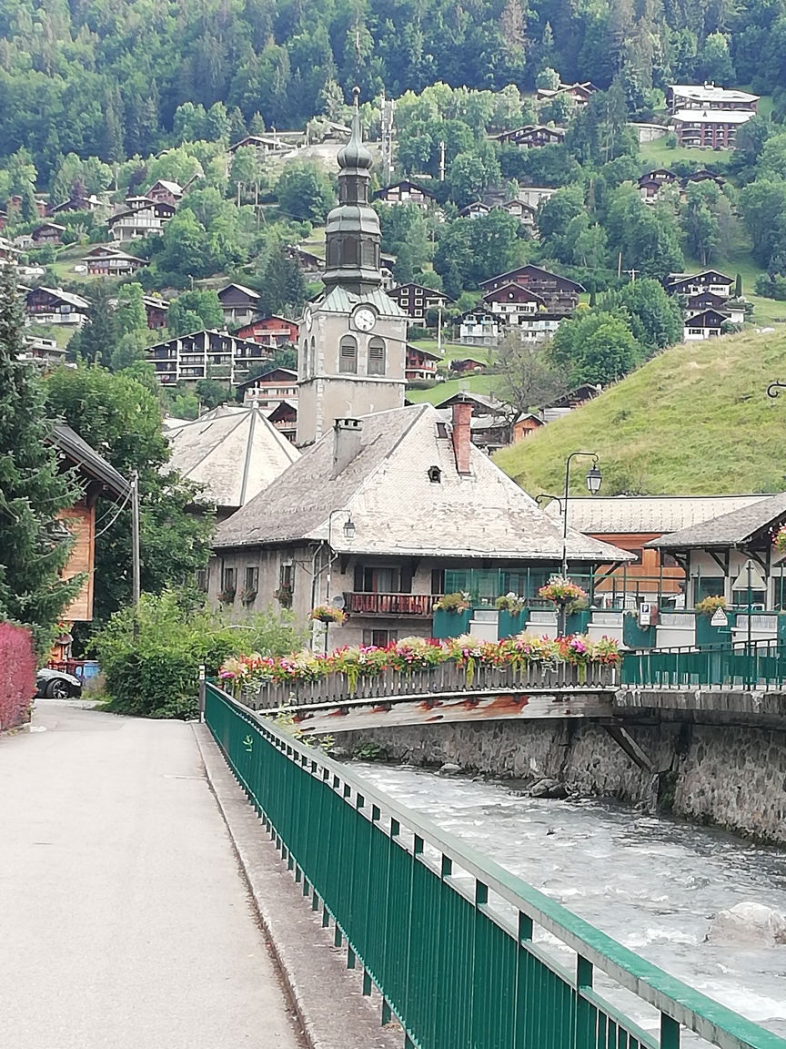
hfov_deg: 17.4
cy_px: 524
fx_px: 2573
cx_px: 393
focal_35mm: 85
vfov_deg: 23.0
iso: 50
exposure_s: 1/261
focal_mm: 3.81
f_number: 2.2
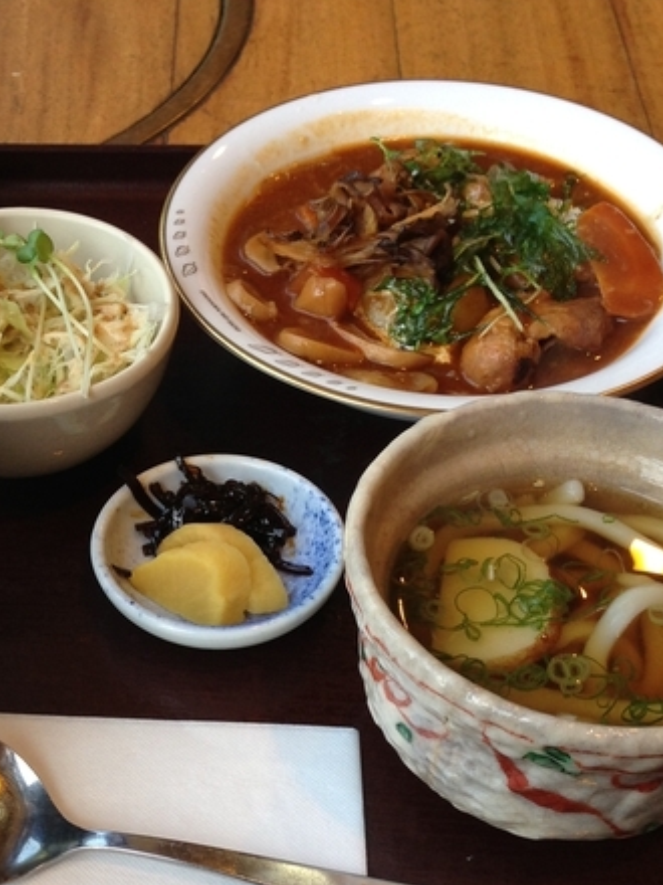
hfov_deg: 24.1
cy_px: 605
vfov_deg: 31.9
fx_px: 1532
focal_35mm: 60
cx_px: 137
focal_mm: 4.13
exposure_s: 1/120
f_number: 2.4
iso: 80
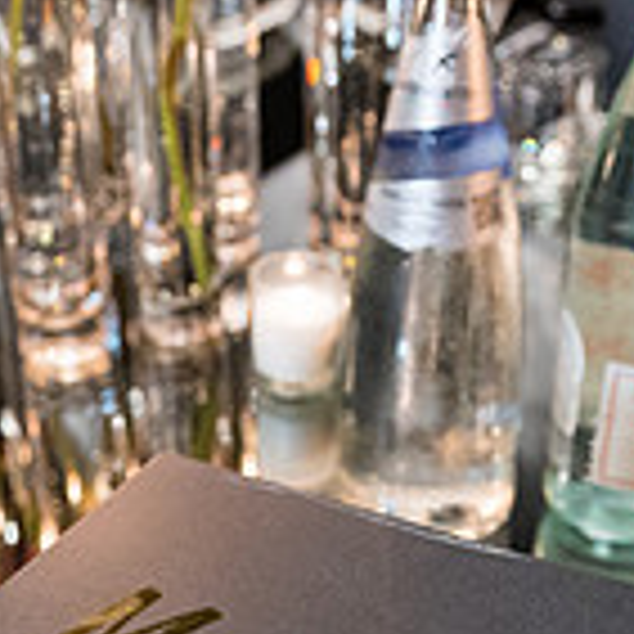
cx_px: 279
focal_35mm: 70
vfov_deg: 23.6
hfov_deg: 24.6
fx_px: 1450
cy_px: 641
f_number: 2.8
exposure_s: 1/30
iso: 4000
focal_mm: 20
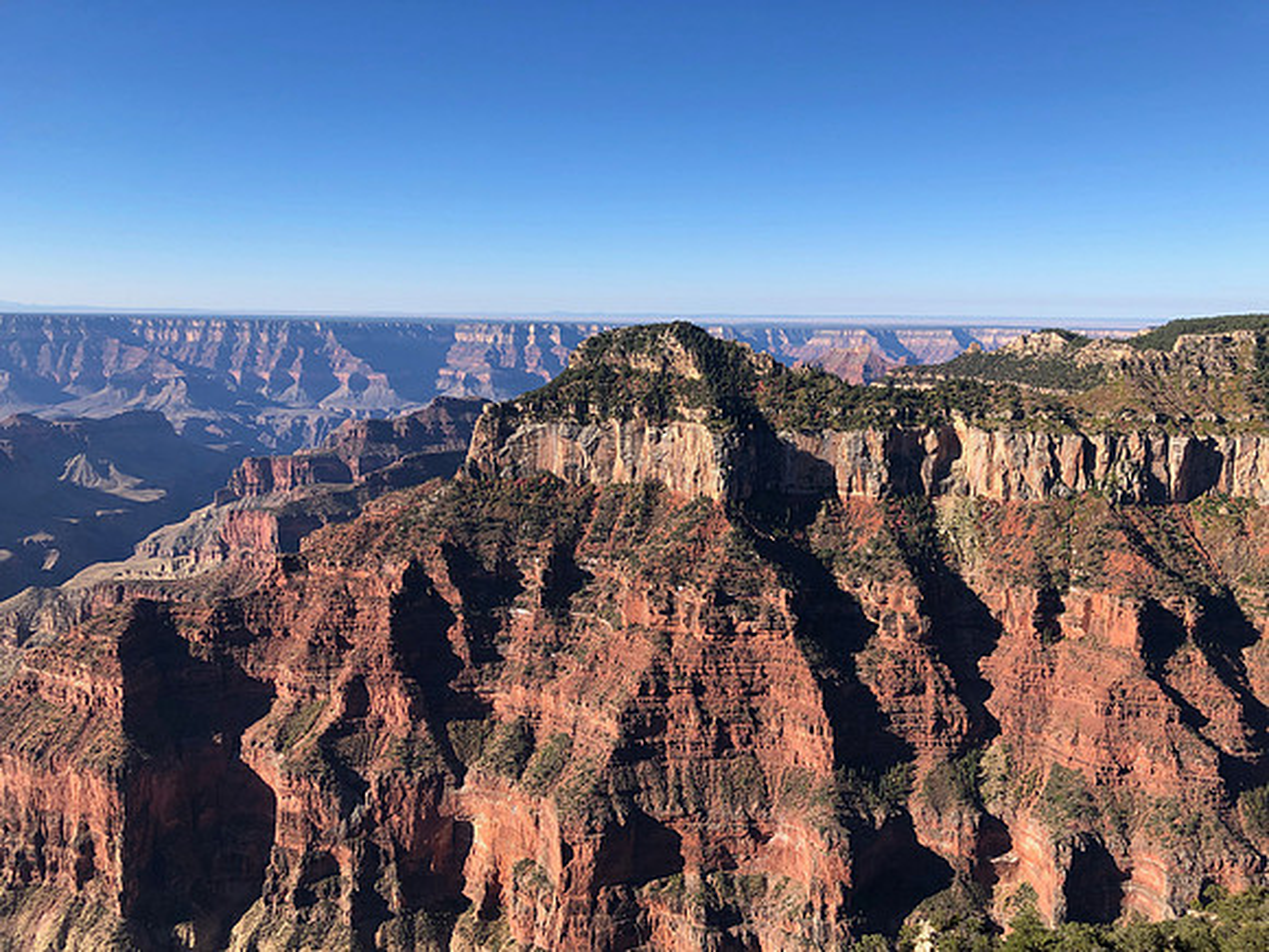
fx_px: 1026
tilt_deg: -9.7
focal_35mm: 28
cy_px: 476
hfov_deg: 63.4
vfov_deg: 49.7
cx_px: 634
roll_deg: -0.6
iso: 20
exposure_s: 1/1600
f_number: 1.8
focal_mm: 4
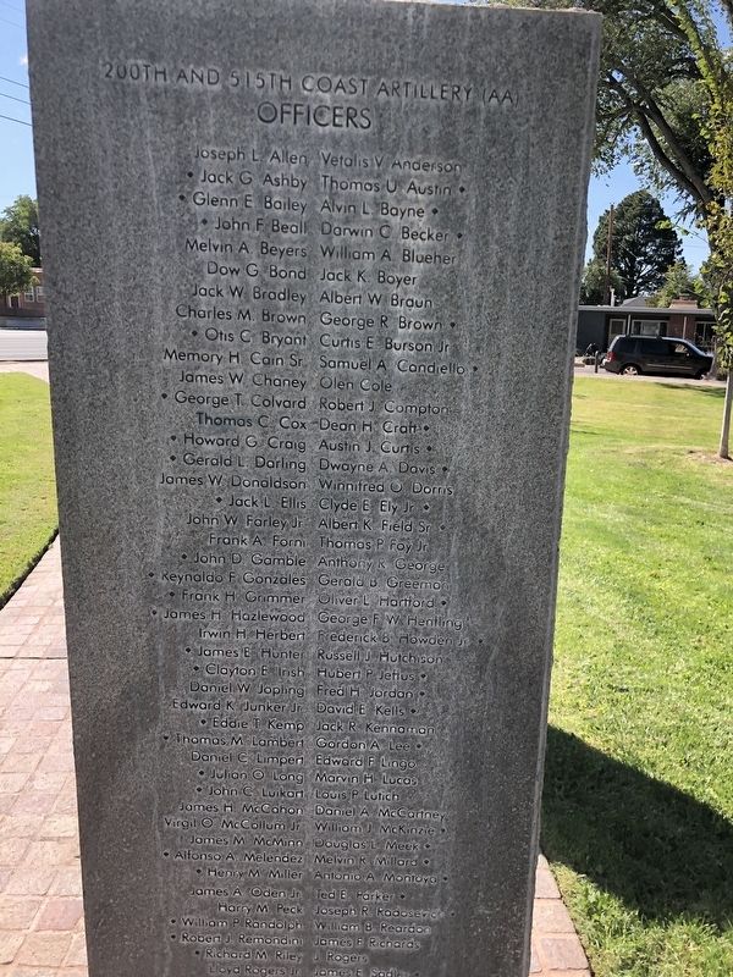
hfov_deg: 49.7
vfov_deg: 63.4
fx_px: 791
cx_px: 366
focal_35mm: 28
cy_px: 488
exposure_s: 1/631
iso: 20
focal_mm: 4
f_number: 1.8
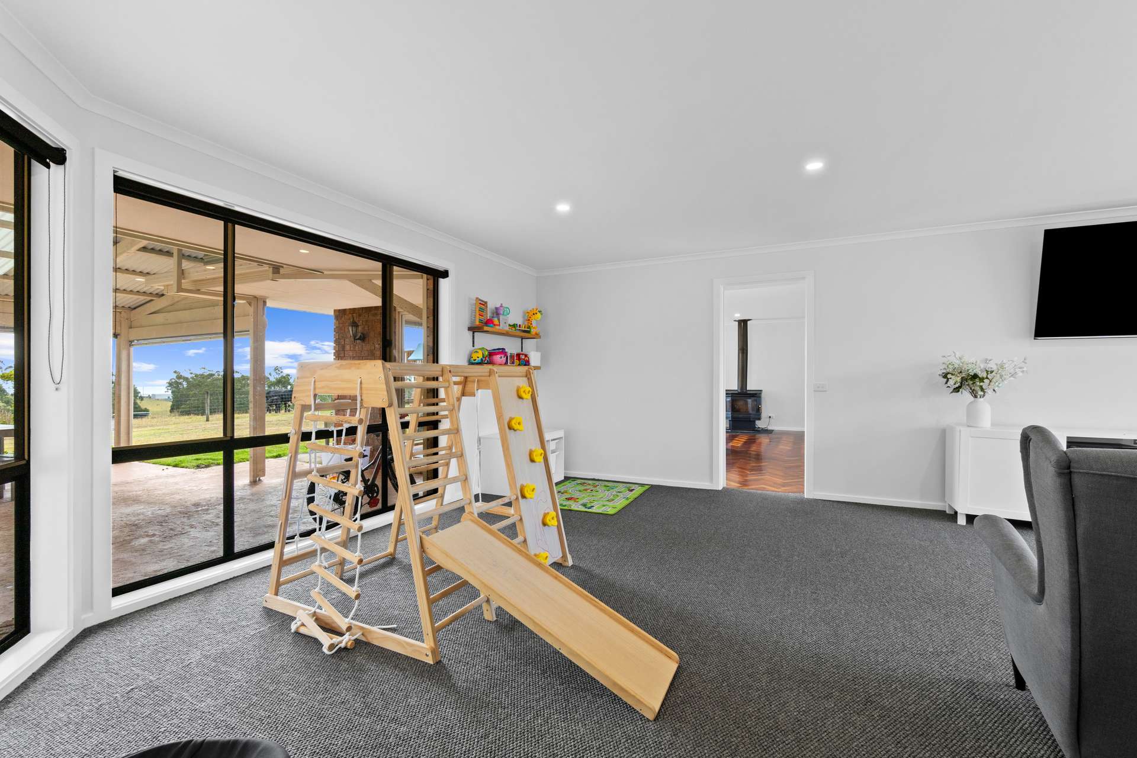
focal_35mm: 15
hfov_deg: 100.4
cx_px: 568
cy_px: 379
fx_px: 474
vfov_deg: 77.3
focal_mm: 10
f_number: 8
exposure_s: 1/4
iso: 200
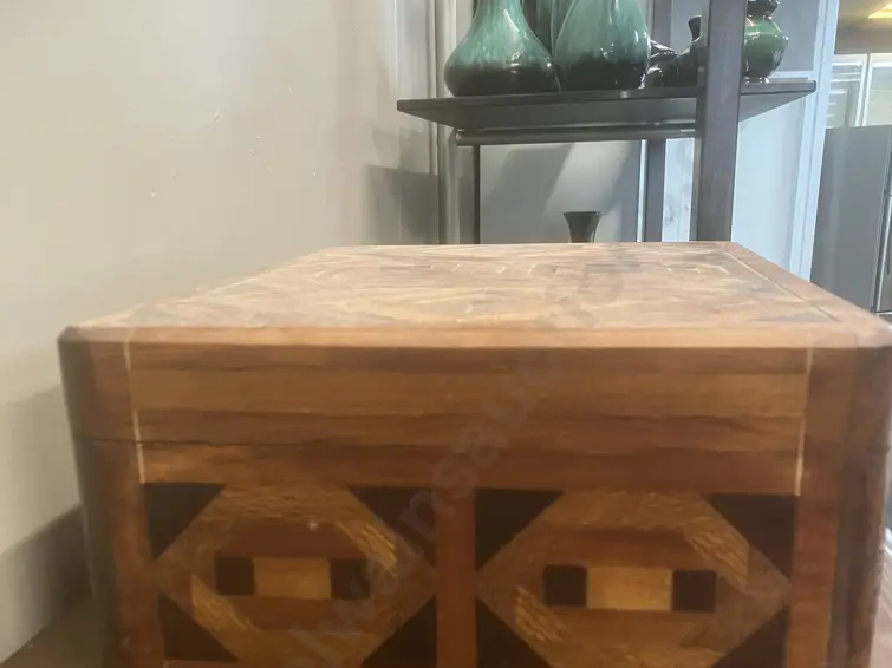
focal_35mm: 38
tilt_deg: -16.3
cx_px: 444
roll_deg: +0.1
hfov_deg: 49.0
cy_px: 490
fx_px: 979
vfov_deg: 36.9
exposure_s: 1/50
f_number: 1.8
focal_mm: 3.99
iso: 320
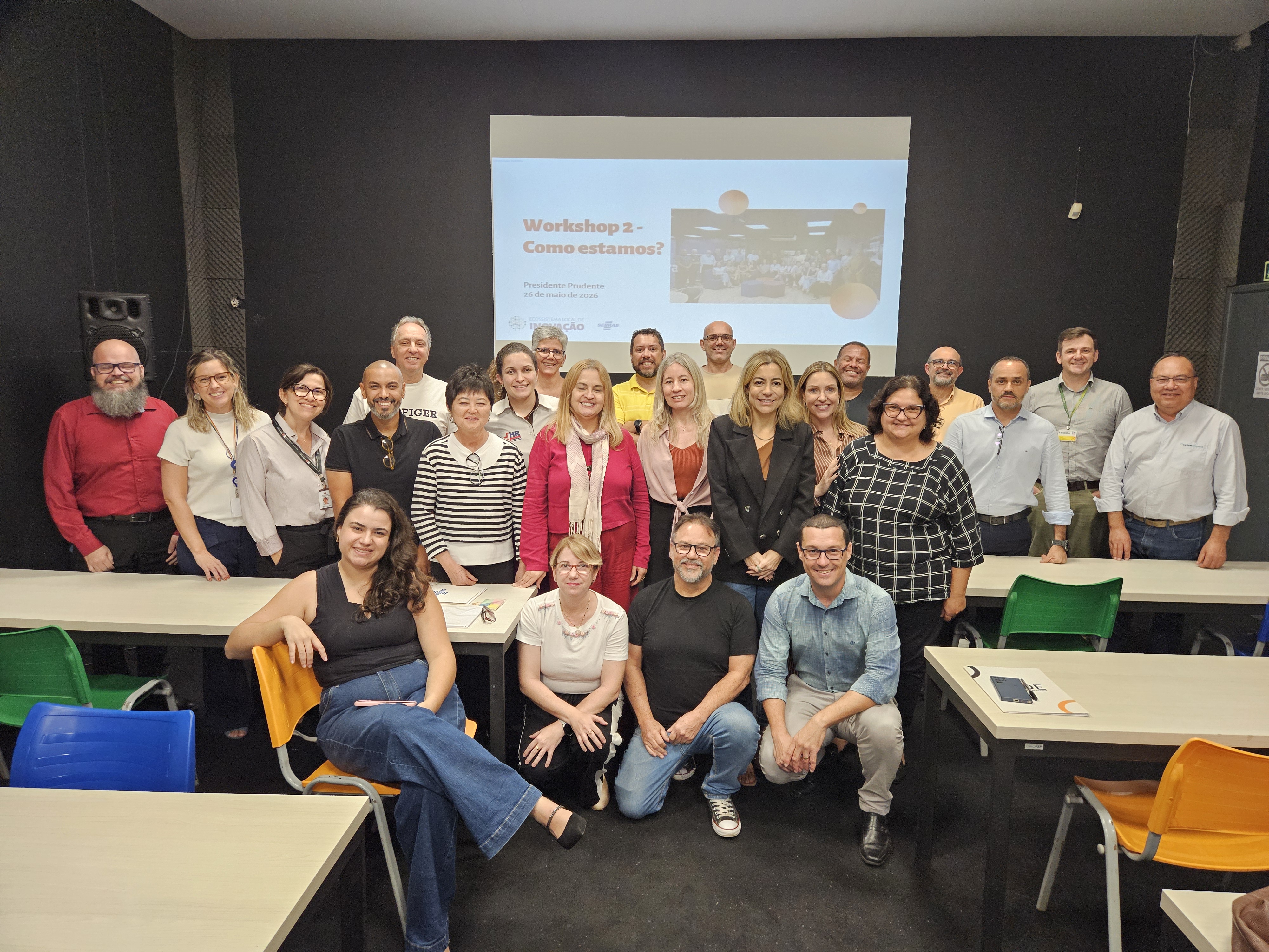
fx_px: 843
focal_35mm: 23
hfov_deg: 73.9
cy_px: 476
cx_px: 634
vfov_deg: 58.9
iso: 640
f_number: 1.8
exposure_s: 1/120
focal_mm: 5.4
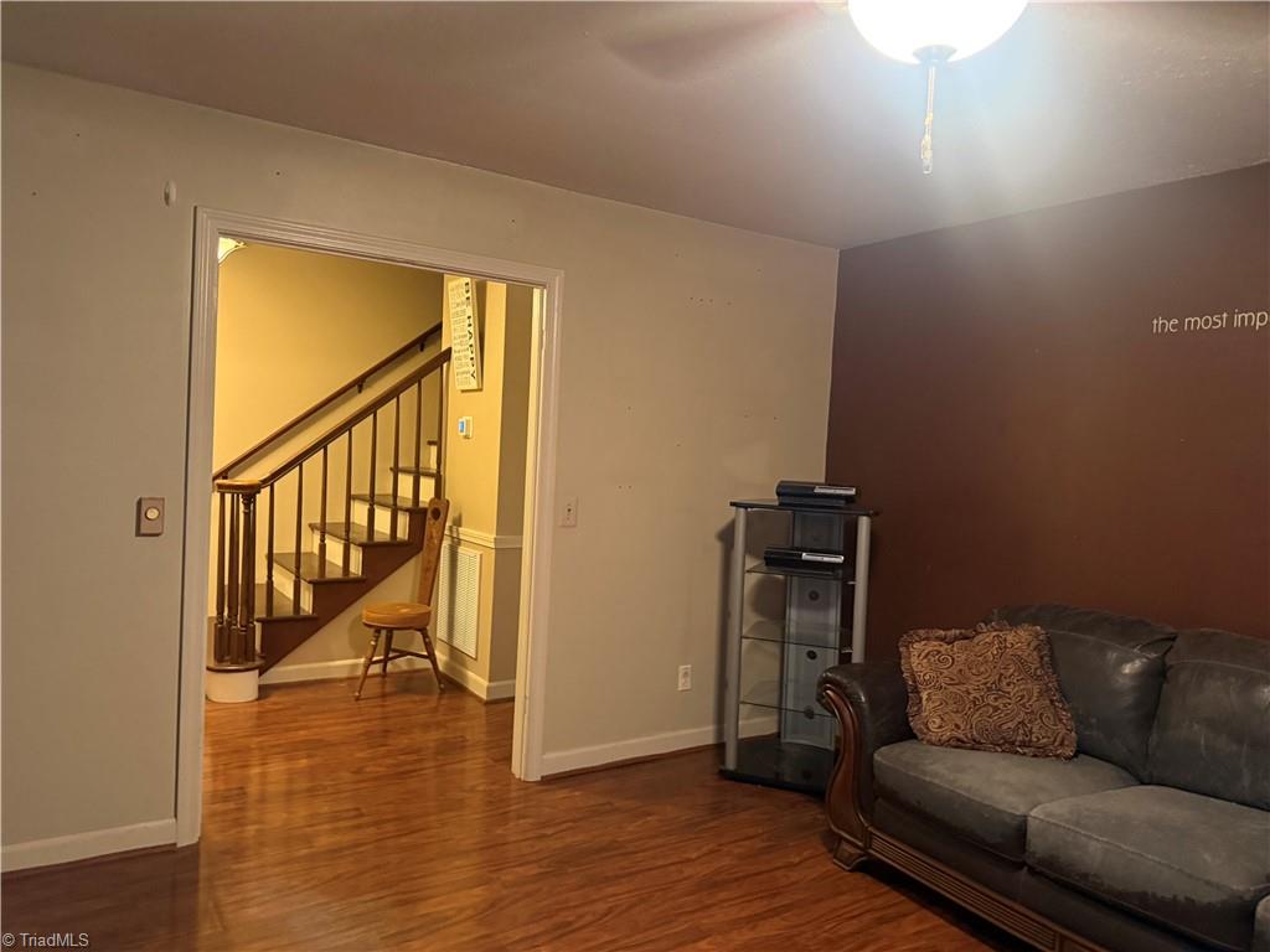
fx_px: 881
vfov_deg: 56.8
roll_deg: -2.1
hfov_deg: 71.6
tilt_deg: -1.3
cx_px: 635
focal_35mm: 24
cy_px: 476
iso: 800
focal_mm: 6.76
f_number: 1.78
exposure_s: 1/30
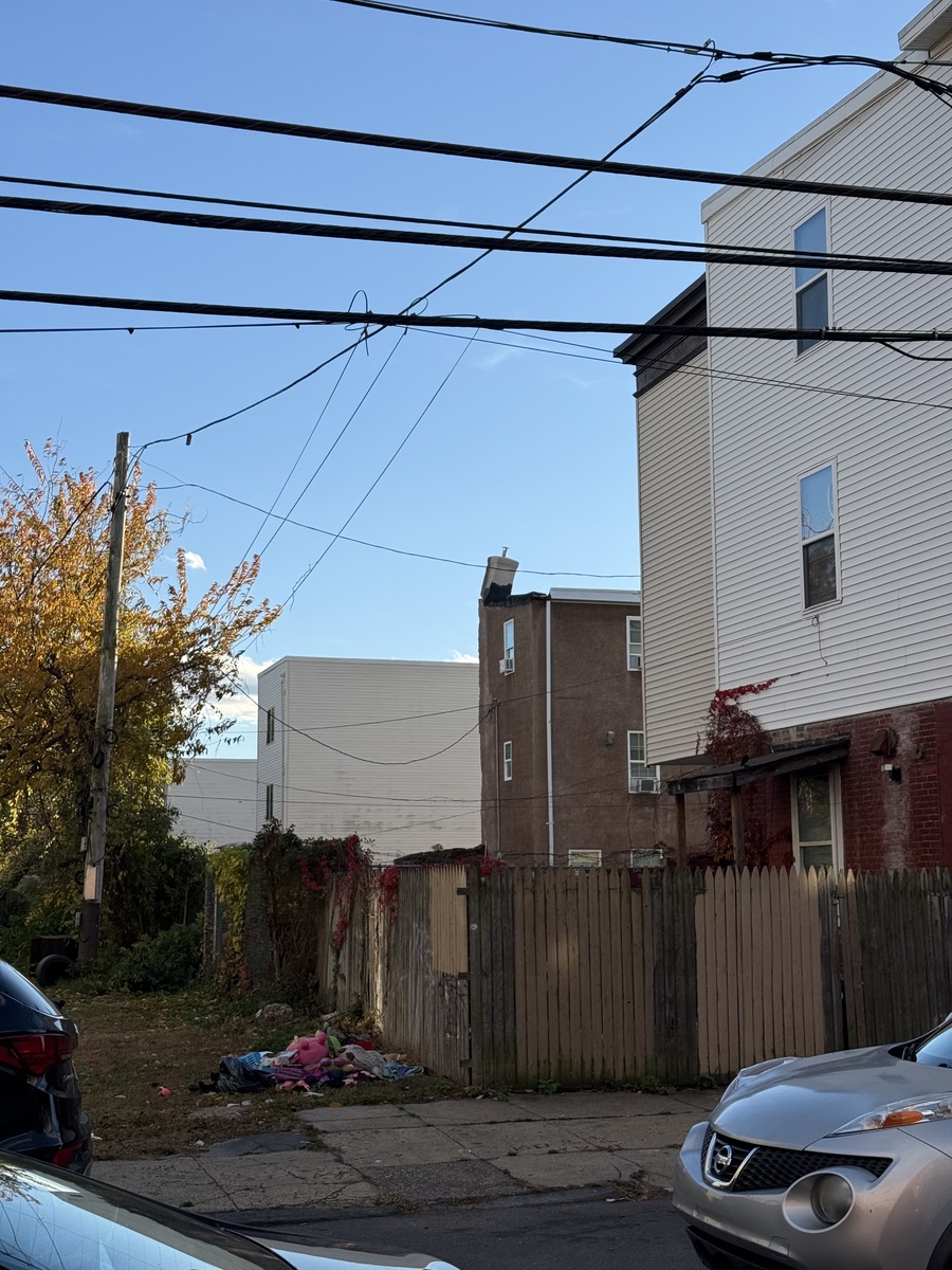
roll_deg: +1.1
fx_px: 1760
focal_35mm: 48
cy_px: 635
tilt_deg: +9.5
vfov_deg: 39.7
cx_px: 476
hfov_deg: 30.3
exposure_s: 1/4098
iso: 64
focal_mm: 6.76
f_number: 1.78
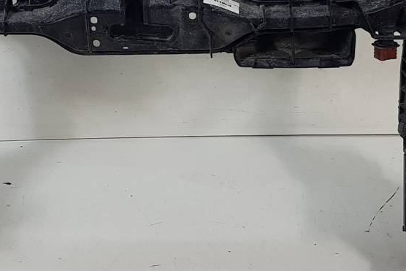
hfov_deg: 28.7
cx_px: 155
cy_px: 67
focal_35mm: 70
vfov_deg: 19.3
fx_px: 790
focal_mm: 4.2
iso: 40
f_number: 1.7
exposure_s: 1/105
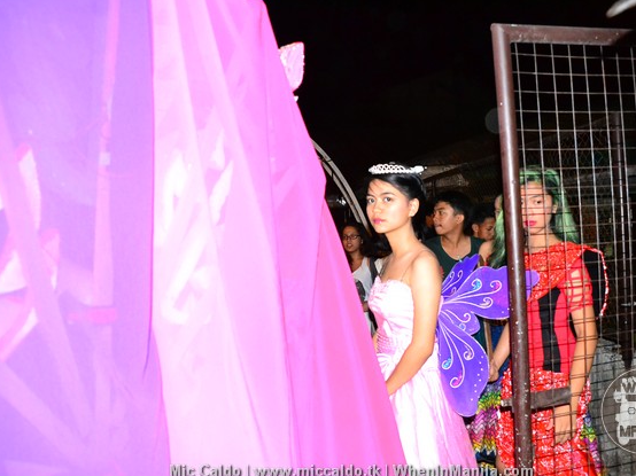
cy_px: 240
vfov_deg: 46.8
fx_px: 551
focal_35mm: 30
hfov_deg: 59.8
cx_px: 354
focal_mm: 18
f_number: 5.6
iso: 3200
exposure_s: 1/60
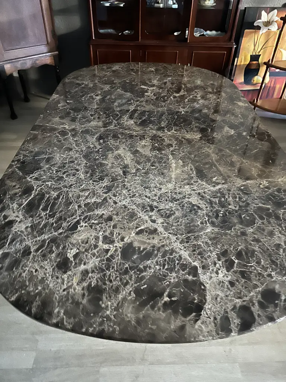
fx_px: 264
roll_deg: -2.8
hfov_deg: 56.8
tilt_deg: -40.4
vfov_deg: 71.6
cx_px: 143
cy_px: 191
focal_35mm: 24
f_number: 1.78
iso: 1600
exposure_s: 1/9
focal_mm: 6.86
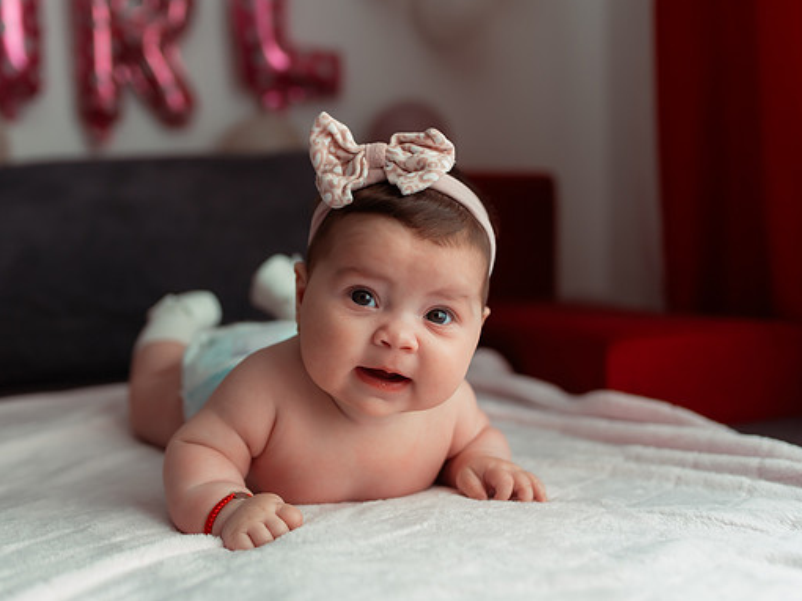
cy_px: 309
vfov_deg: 35.1
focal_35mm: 41
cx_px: 371
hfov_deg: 45.8
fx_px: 949
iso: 800
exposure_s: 1/250
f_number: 2.5
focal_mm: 35
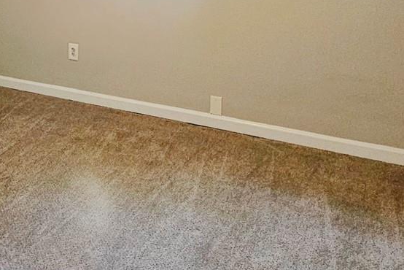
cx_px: 137
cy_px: -39
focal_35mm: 39
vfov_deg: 30.1
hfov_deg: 48.7
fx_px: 438
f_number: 2.2
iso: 400
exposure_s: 1/30
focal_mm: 2.2
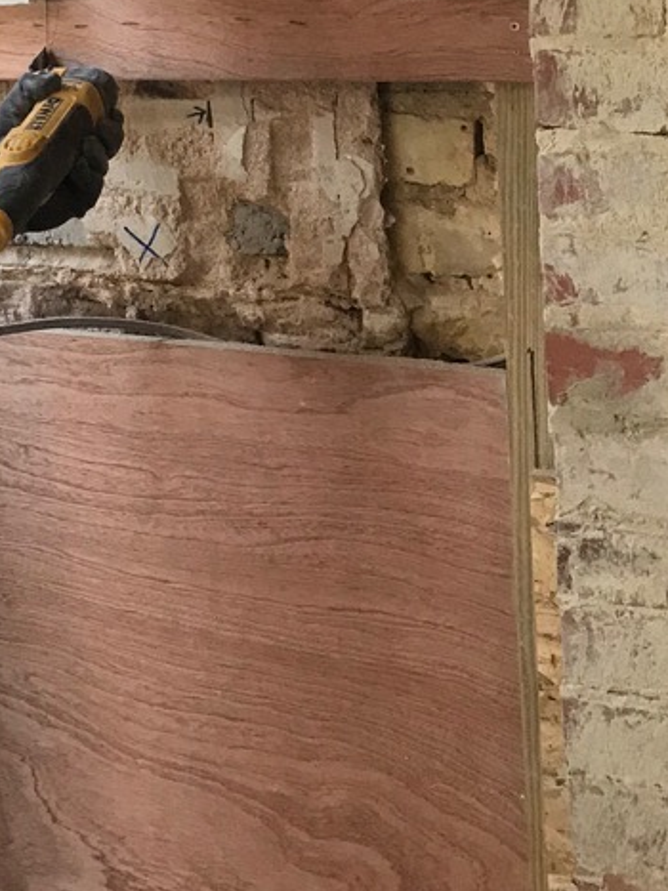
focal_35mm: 72
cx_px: 46
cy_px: -25
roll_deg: +2.9
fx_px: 1853
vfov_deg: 25.5
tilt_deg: -1.5
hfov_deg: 20.0
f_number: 1.8
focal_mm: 3.99
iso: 32
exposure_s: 1/25
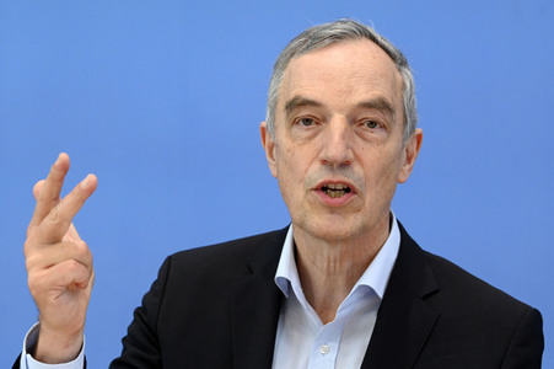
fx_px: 1615
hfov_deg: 19.5
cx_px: 277
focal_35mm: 105
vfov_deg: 13.0
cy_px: 184
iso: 4000
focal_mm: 105
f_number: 5.6
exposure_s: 1/800
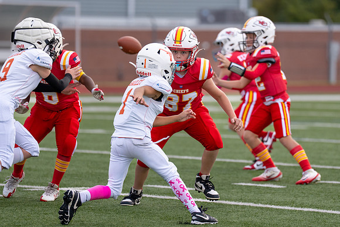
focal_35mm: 348
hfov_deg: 5.9
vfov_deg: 4.0
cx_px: 178
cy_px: 116
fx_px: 3284
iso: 320
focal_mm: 200
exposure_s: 1/1250
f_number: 2.8
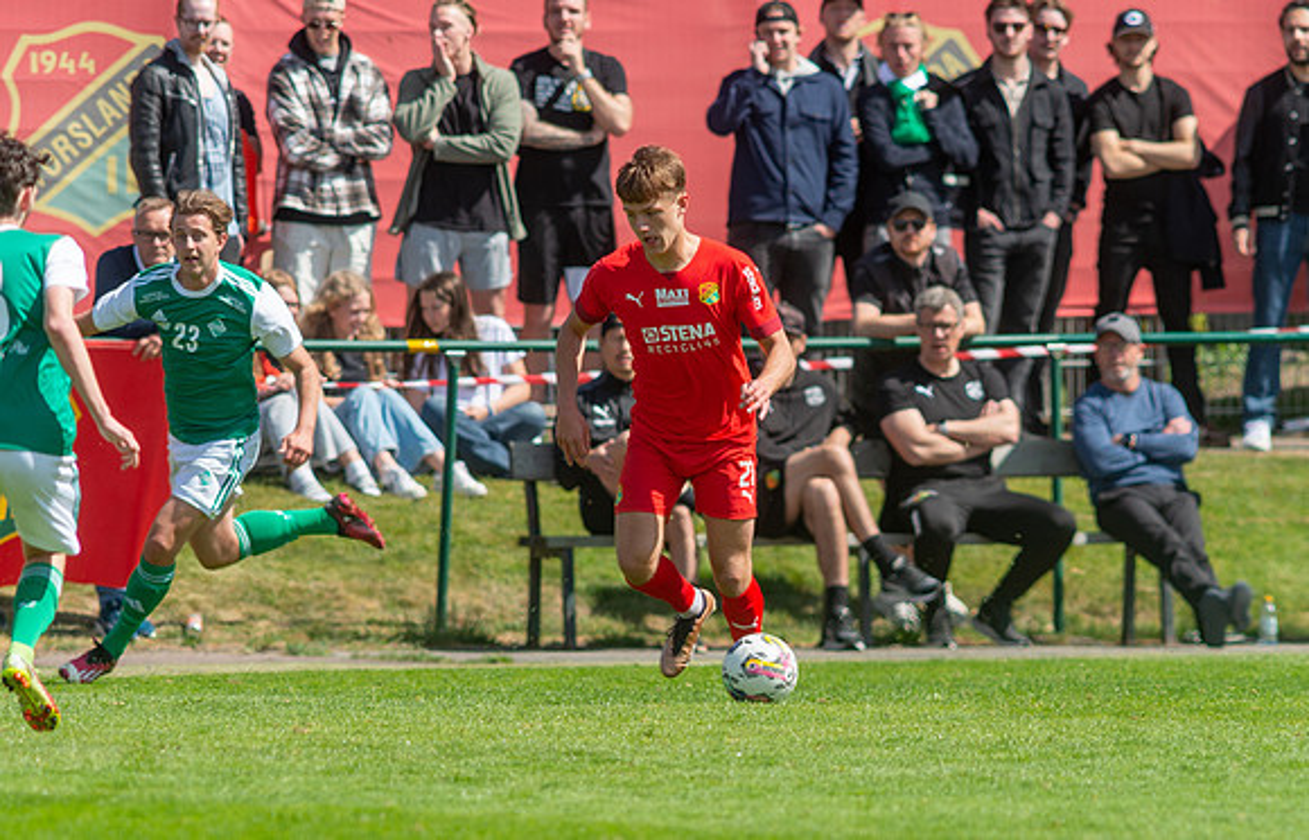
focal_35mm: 587
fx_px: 21108
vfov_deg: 2.3
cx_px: 675
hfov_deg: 3.6
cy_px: 577
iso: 200
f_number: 4
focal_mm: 420
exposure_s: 1/1250
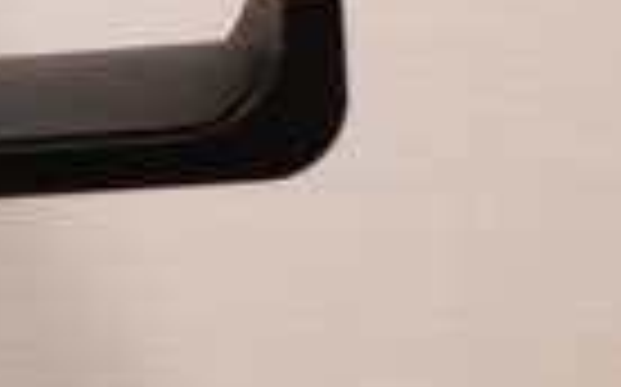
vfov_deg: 6.6
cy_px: 266
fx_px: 3348
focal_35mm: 198
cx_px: -612
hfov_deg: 9.9
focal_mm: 18.3
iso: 320
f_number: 3.5
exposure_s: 1/20
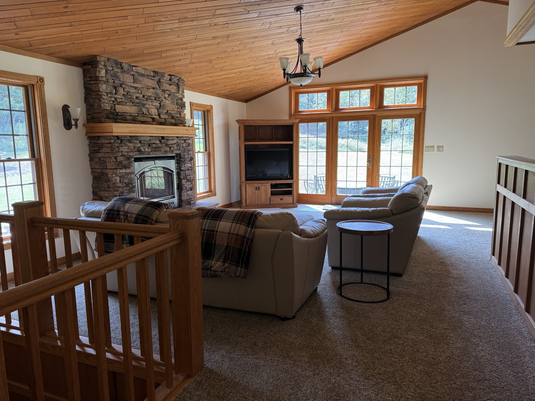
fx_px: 371
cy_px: 200
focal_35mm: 24
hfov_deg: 71.6
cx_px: 268
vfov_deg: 56.8
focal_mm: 6.76
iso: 200
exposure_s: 1/120
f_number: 1.78
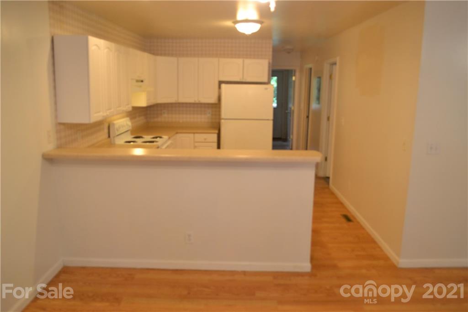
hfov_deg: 67.4
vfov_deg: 47.9
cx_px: 234
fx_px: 351
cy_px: 156
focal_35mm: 27
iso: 720
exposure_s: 1/60
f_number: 3.5
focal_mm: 18
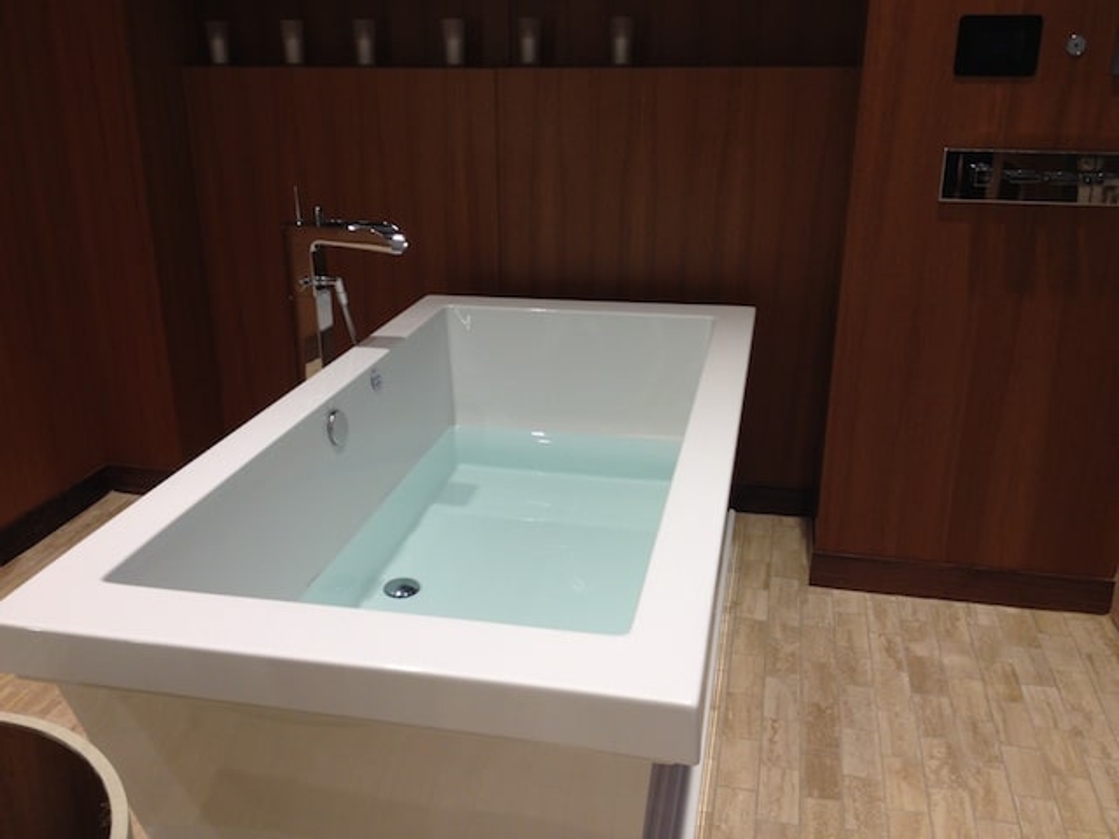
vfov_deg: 40.7
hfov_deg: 52.6
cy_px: 420
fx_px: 1131
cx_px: 560
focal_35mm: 35
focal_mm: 4.28
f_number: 2.4
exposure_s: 1/60
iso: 64
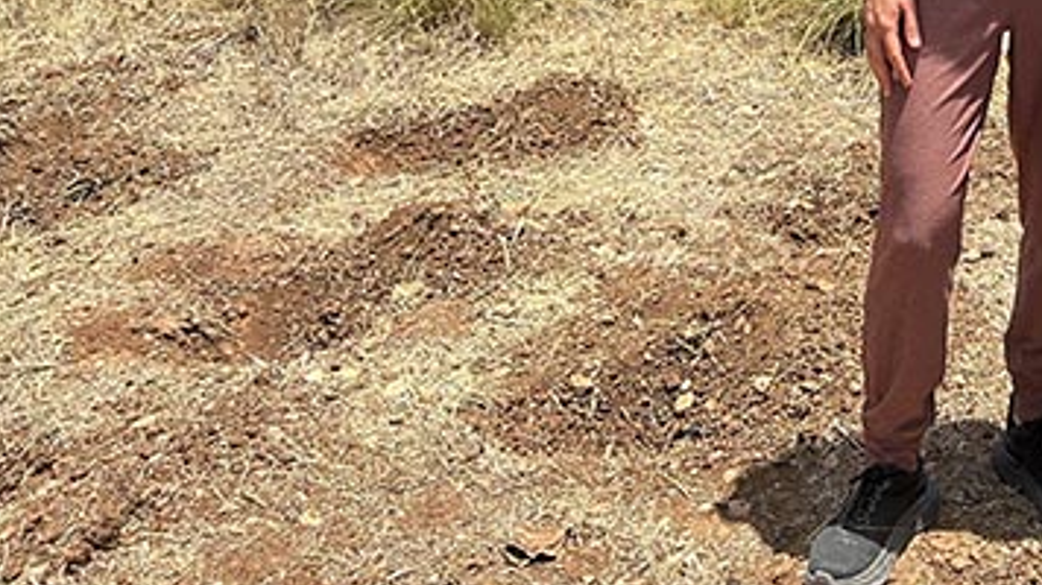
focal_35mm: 62
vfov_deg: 17.9
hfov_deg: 31.0
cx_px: 1074
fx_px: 1713
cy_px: -212
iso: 50
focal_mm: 5.7
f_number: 1.5
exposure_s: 1/3704
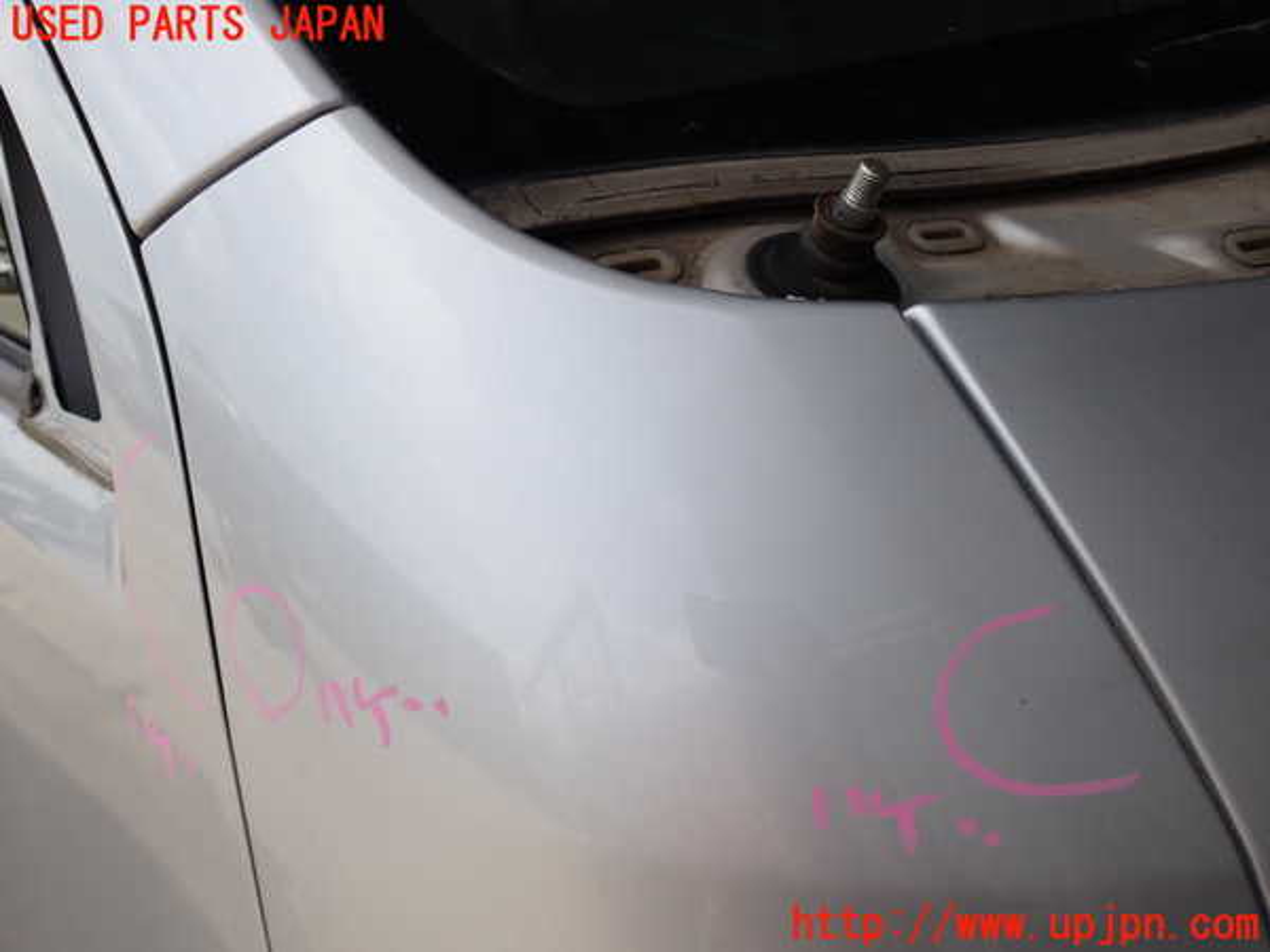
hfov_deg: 49.0
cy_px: 476
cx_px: 635
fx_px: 1394
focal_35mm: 38
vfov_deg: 37.7
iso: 100
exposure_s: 1/500
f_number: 3.5
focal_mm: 6.83
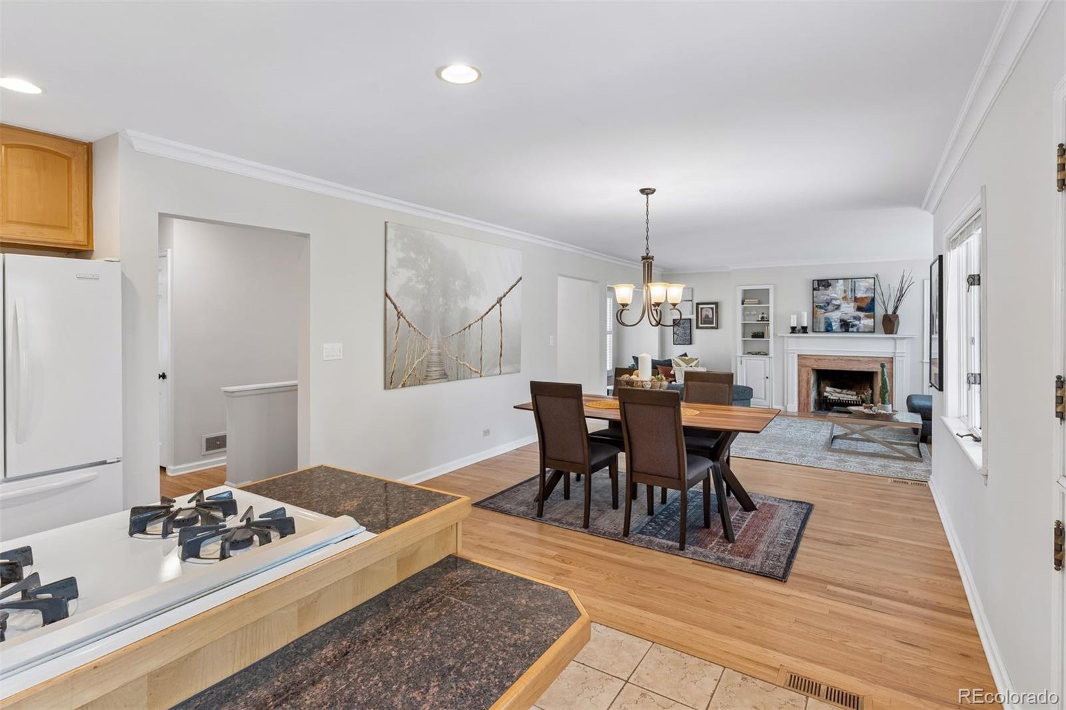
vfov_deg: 67.4
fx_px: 533
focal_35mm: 18
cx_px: 533
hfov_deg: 90.0
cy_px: 355
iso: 400
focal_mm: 18
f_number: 9
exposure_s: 1/13
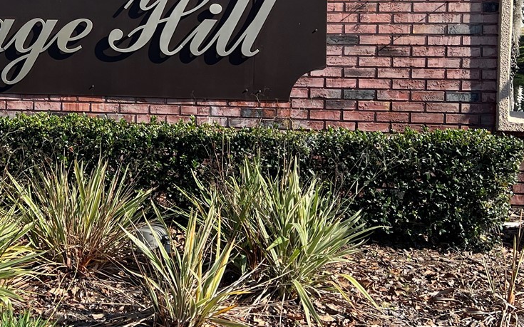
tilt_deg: -2.5
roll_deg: +0.0
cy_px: 28
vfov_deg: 21.1
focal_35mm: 60
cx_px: 38
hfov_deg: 32.1
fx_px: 857
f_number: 1.5
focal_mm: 5.7
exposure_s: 1/2299
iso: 50
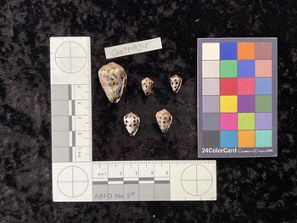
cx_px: 148
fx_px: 249
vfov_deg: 48.3
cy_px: 112
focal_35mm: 29
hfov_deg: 61.6
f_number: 1.8
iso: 50
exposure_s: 1/50
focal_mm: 3
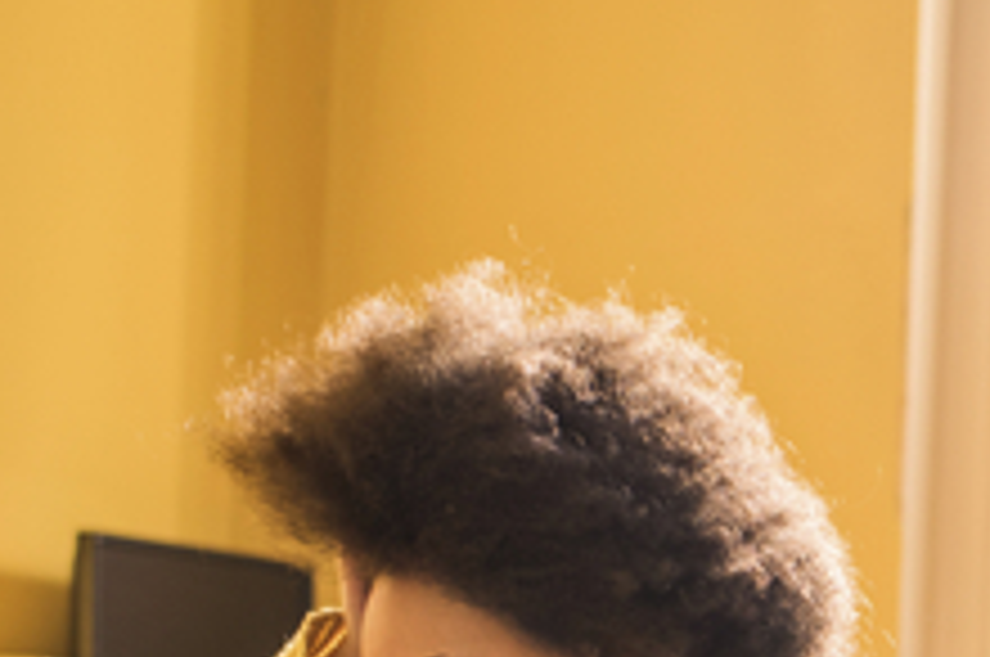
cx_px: 1260
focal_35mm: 110
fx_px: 3021
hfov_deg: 17.5
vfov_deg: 12.0
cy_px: 909
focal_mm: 35
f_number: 2.5
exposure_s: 1/60
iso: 125
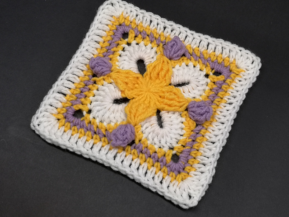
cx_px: 144
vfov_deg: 29.7
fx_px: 409
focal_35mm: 49
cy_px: 108
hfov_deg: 38.9
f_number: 1.8
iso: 100
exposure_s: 1/50
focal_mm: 3.95
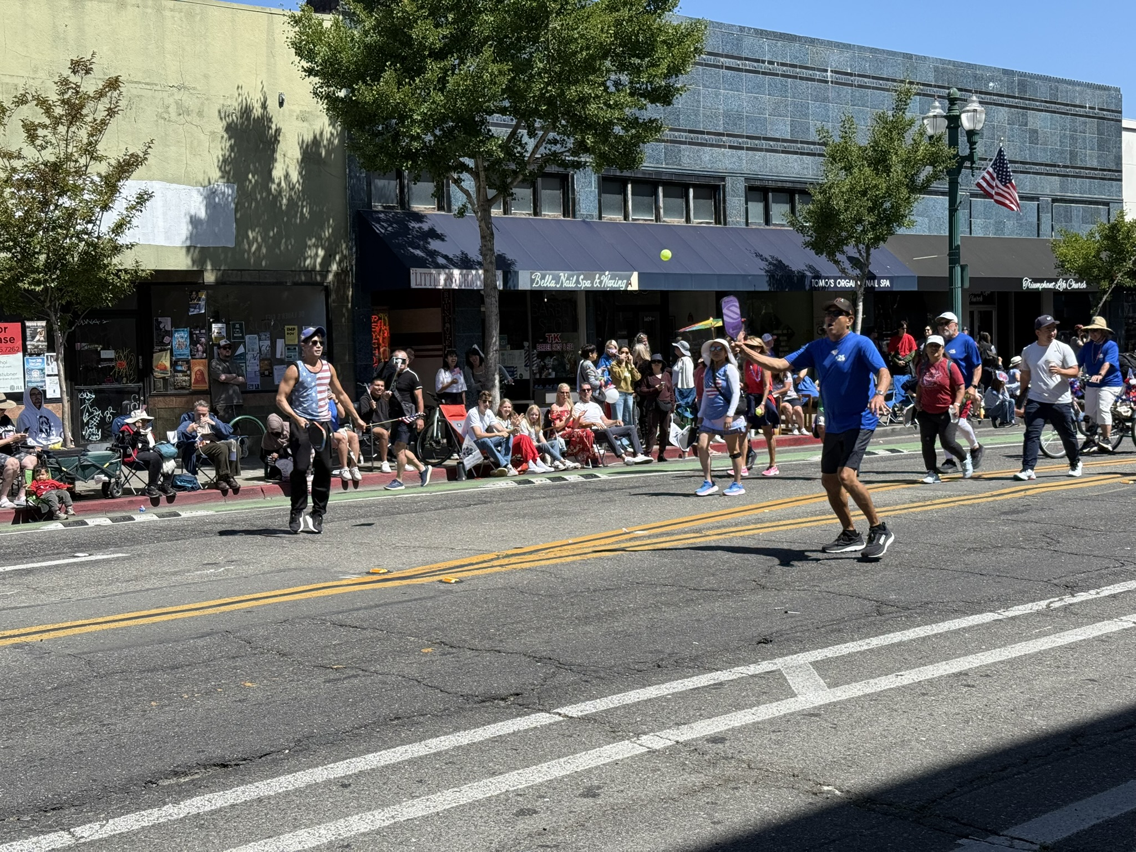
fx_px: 1575
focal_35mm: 48
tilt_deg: -1.0
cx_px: 568
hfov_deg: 39.7
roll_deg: +0.7
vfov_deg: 30.3
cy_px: 426
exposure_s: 1/3534
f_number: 1.78
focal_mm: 6.76
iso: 64
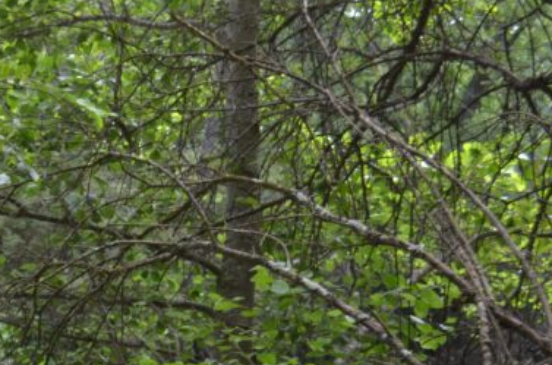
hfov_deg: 18.0
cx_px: -183
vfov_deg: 12.4
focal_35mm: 106
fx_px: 1621
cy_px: 473
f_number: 4.2
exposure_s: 1/160
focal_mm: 26
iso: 400
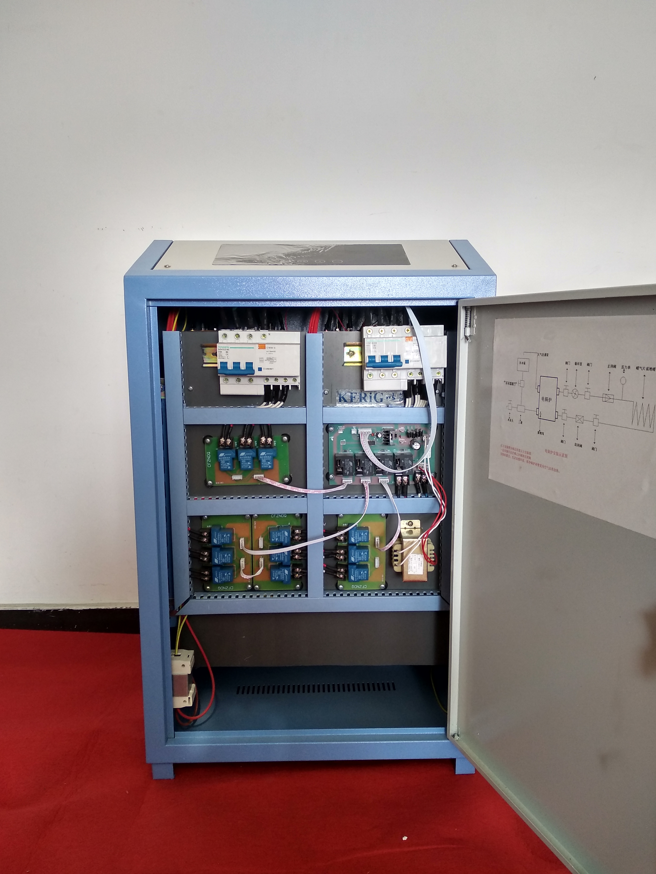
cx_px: 328
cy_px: 437
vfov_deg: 67.3
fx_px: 657
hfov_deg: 53.1
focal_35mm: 26
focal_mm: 3.81
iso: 320
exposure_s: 1/50
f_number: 2.2
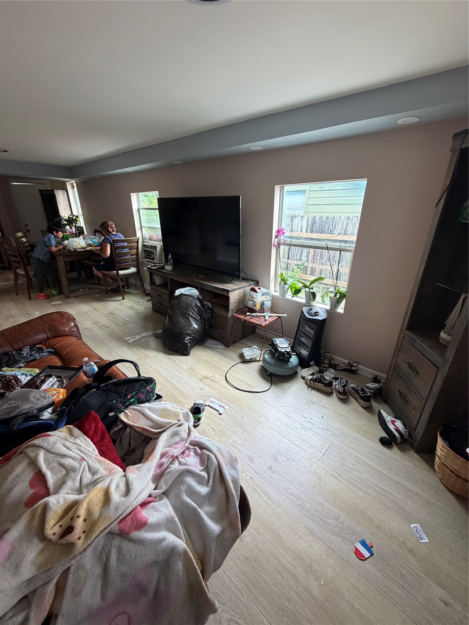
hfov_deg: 85.7
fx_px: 253
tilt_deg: -21.0
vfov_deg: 102.1
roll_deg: -1.2
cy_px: 312
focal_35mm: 14
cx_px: 234
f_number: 2.2
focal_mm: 2.22
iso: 320
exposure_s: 1/121
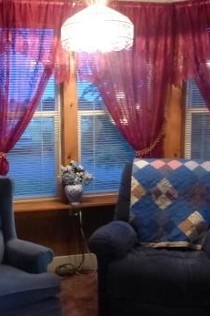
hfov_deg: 27.8
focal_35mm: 48
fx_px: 420
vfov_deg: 41.1
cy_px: 178
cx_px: 61
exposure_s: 1/13
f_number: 3.3
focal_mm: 4.3
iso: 800
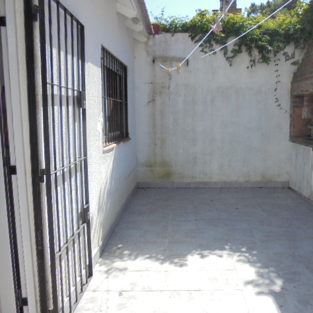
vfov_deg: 52.5
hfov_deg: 52.1
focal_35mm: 31
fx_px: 317
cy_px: 158
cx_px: 190
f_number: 3.5
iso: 100
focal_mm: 4.6
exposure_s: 1/640
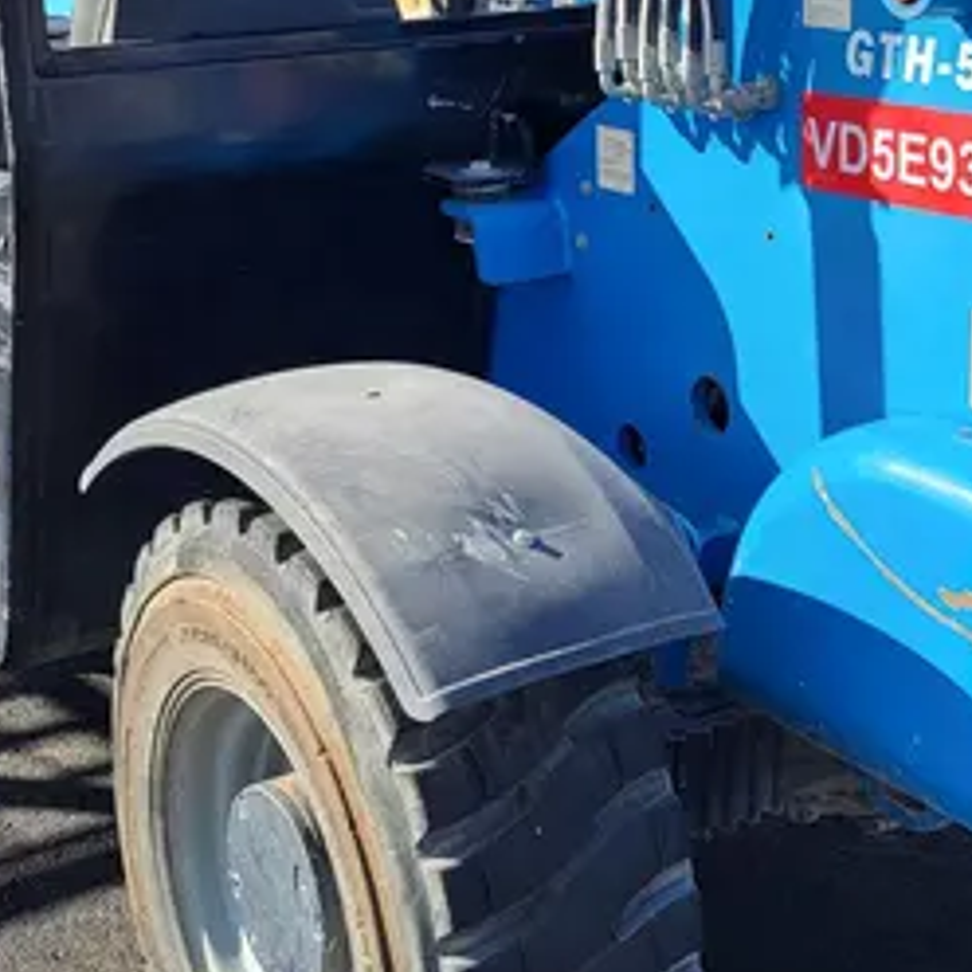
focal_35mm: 68
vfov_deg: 25.2
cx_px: 619
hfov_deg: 25.3
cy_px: 335
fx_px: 2160
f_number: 1.8
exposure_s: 1/1365
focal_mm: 5.4
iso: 40
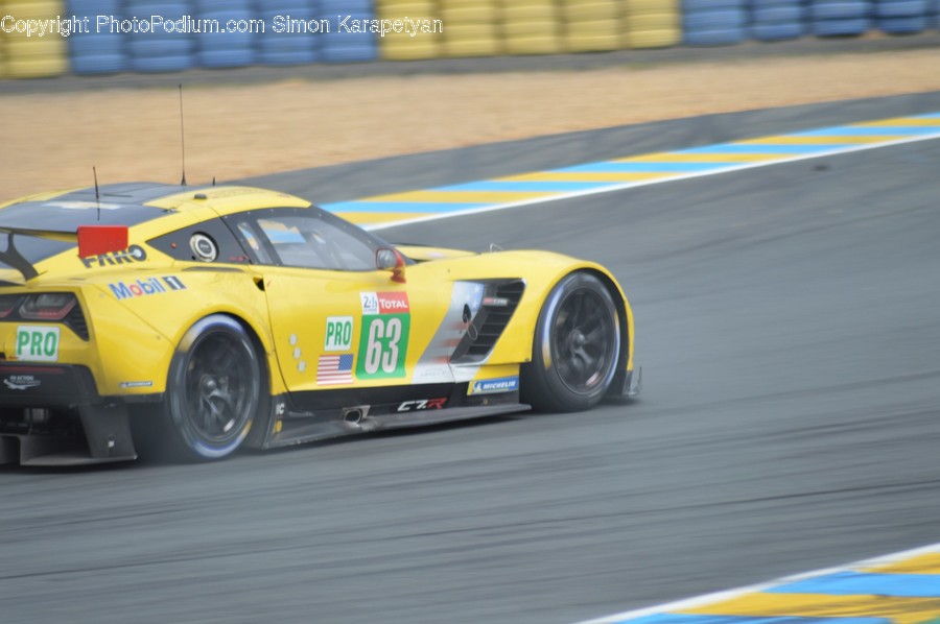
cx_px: 470
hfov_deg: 4.6
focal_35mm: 450
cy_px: 312
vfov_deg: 3.0
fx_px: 11737
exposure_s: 1/250
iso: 140
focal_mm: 300
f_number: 5.6
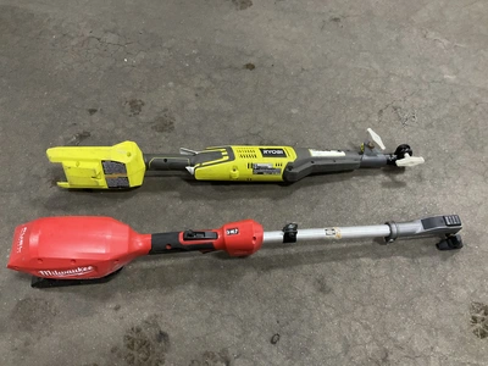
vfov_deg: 48.2
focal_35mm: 29
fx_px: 409
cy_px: 183
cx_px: 244
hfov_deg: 61.7
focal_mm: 3
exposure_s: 1/40
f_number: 1.8
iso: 250
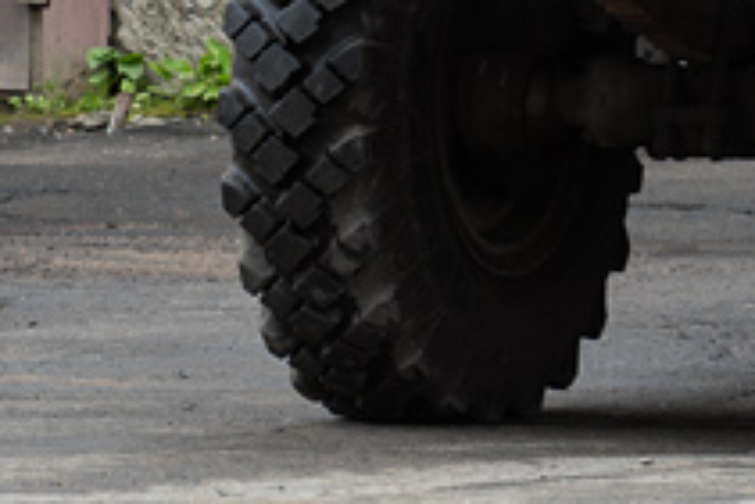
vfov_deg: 2.1
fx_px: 13830
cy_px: -751
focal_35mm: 659
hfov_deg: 3.1
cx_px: 1345
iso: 360
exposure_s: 1/250
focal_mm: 116
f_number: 8
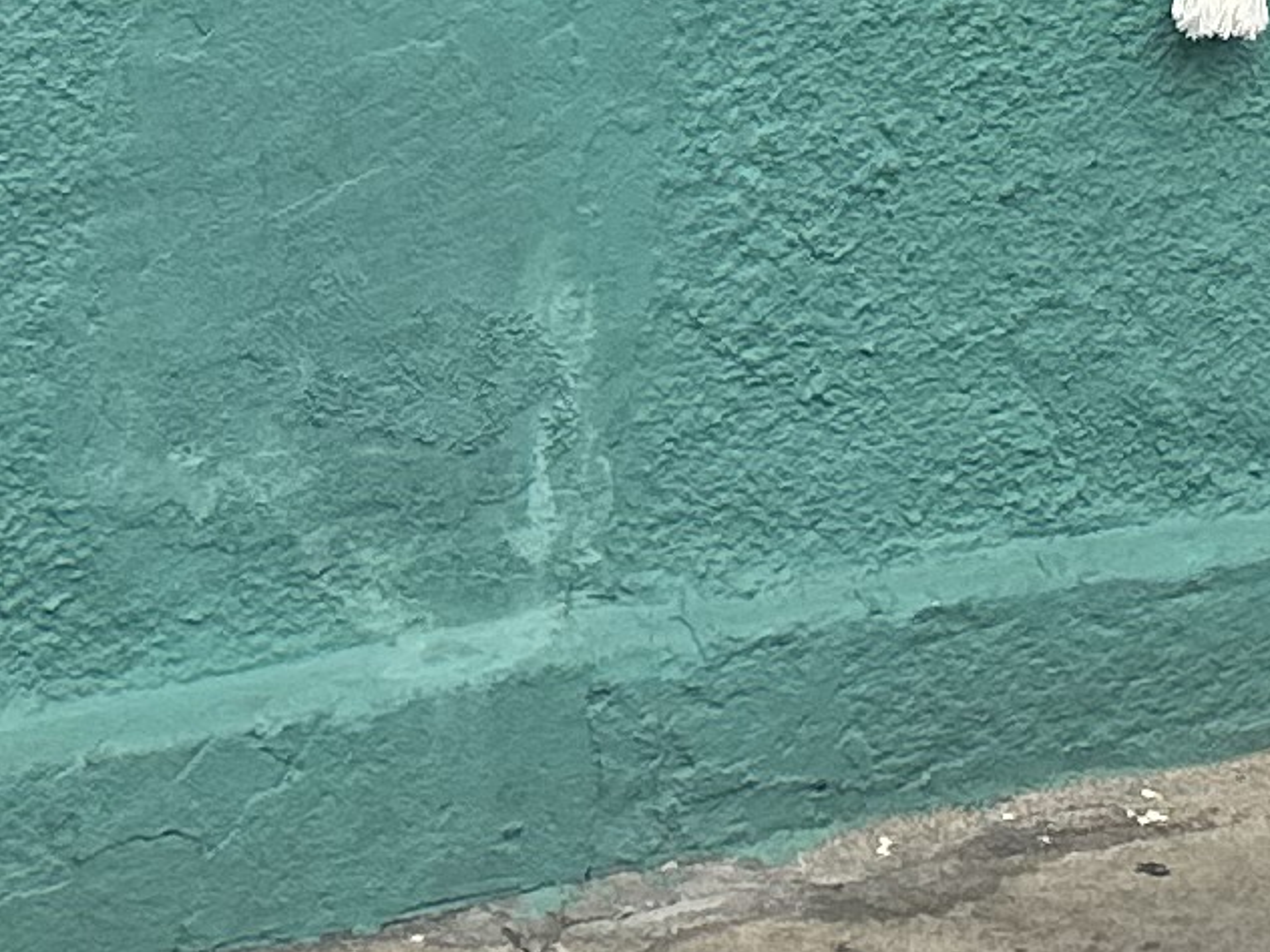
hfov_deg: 12.5
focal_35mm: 153
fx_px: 5613
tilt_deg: +1.4
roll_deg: -1.3
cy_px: -1920
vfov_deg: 8.2
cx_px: 1702
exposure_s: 1/2410
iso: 80
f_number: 1.78
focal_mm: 6.86
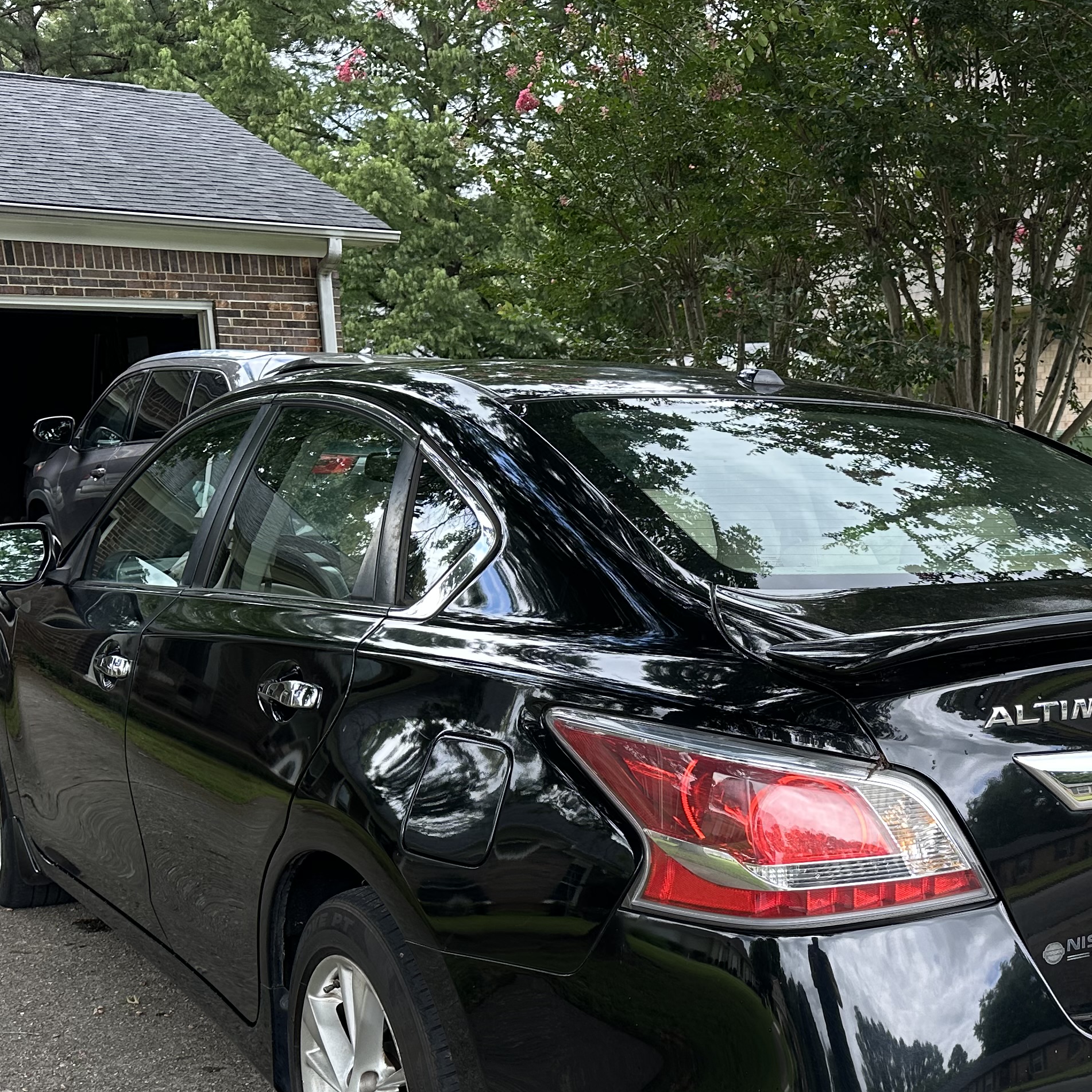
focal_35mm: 45
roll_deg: -0.2
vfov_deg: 36.7
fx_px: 1606
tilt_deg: -13.6
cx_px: 937
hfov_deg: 35.8
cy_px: 810
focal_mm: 6.86
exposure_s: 1/370
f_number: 1.78
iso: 80
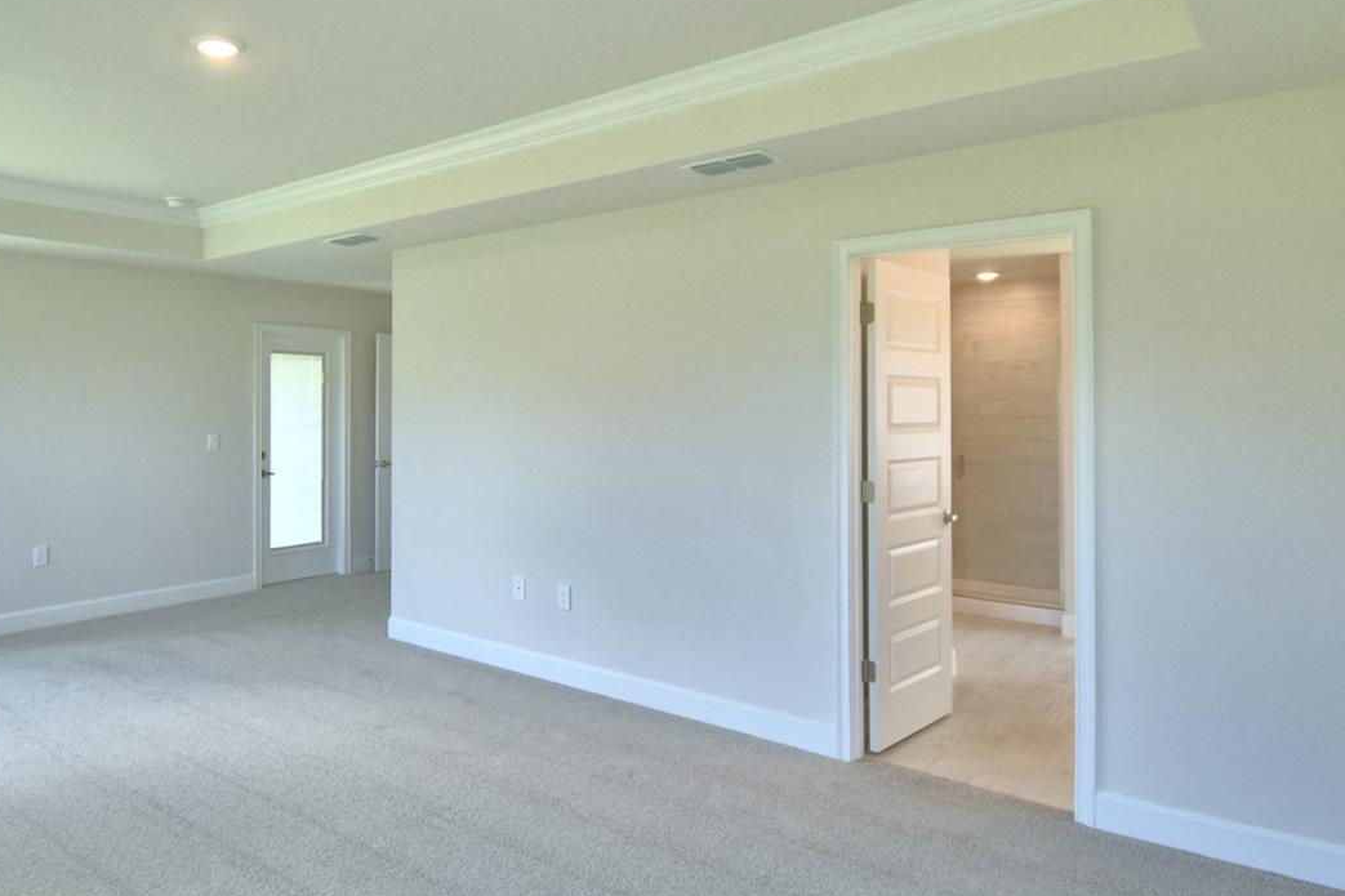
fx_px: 859
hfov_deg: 74.7
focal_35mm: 23
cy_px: 400
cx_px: 499
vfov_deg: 55.0
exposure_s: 1/125
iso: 200
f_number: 4.5
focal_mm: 10
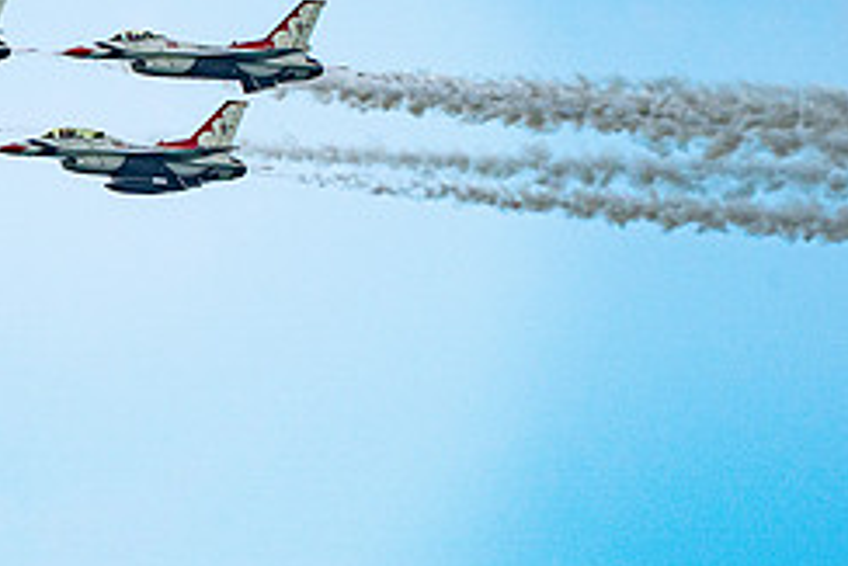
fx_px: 22367
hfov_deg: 2.2
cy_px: 252
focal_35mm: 949
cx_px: 31
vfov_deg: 1.5
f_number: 9
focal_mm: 400
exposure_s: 1/1250
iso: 640
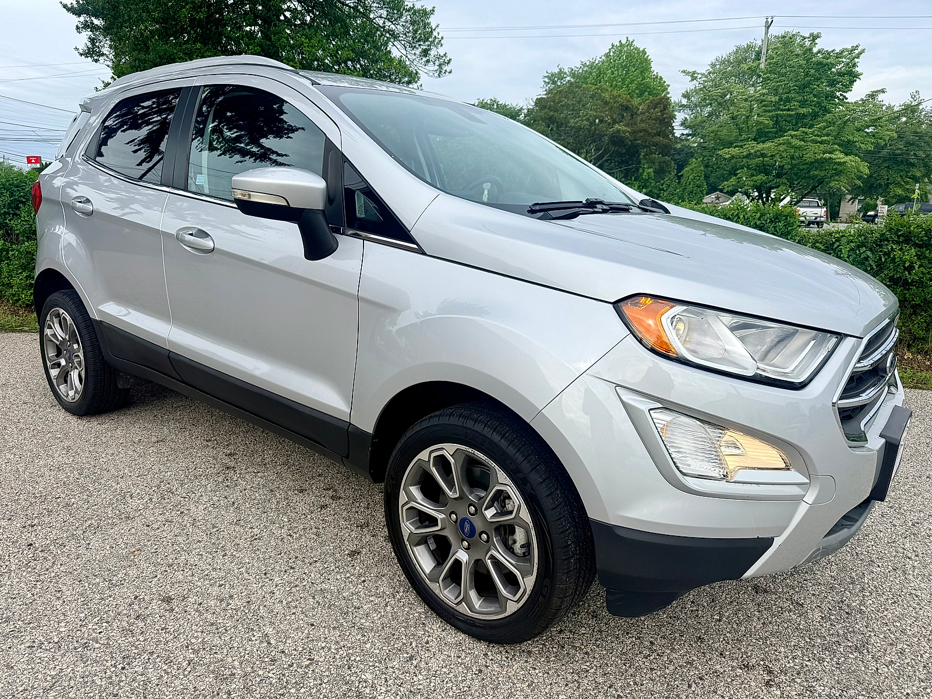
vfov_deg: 56.8
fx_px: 646
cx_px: 466
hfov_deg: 71.6
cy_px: 350
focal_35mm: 24
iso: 80
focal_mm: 6.76
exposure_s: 1/3279
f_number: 1.78
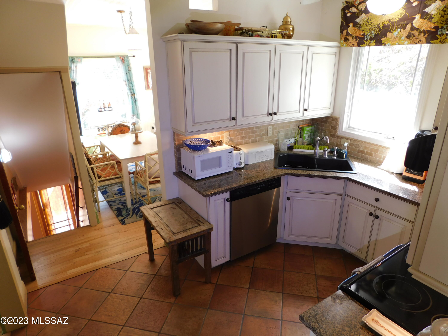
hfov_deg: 73.9
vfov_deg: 58.9
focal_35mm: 23
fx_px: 298
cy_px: 168
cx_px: 224
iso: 125
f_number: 3
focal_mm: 4
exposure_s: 1/30
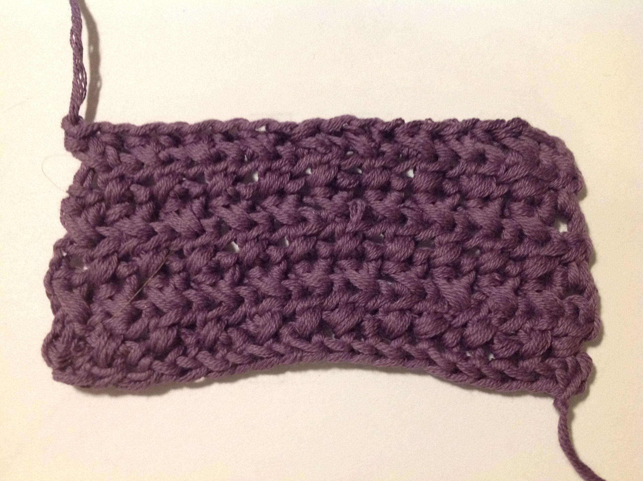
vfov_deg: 40.6
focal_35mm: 35
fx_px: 649
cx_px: 322
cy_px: 240
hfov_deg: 52.7
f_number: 2.4
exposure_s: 1/15
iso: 400
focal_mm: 4.28
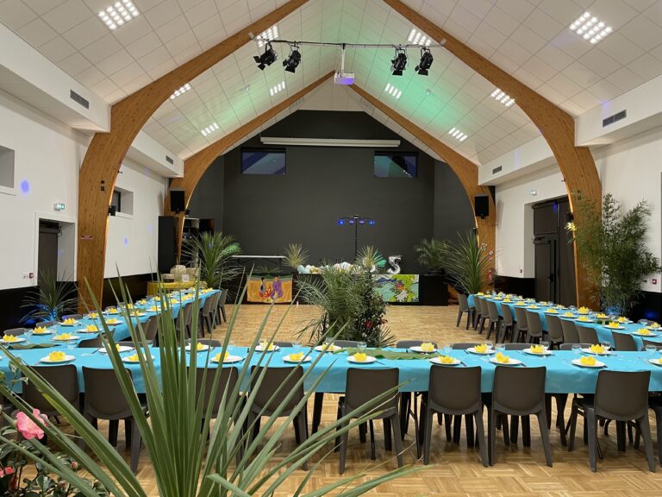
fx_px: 497
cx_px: 331
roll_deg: -0.5
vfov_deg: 53.1
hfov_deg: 67.3
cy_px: 248
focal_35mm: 26
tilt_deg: +0.4
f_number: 1.6
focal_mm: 4.2
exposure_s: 1/50
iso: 125
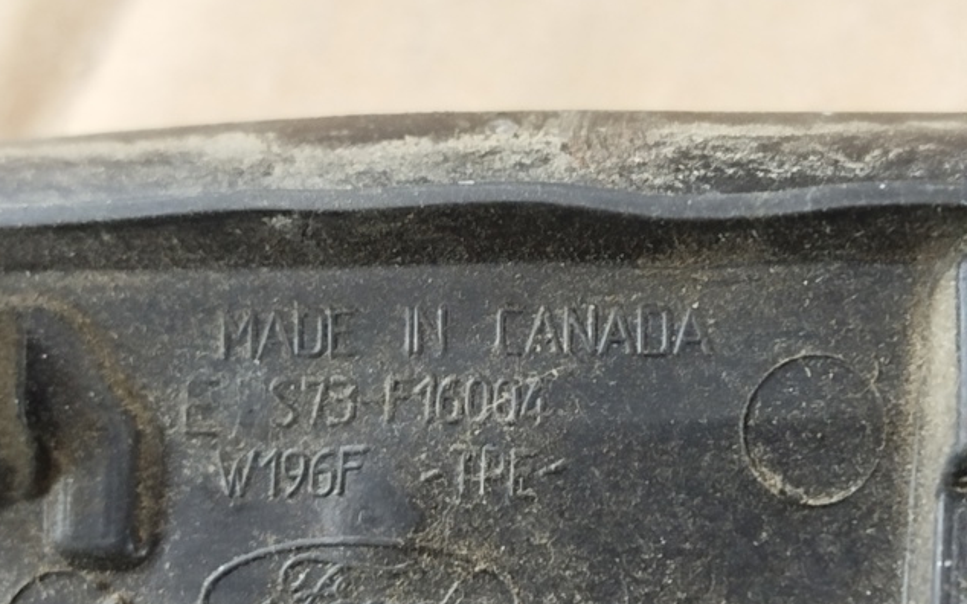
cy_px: 334
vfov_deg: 16.9
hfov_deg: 26.8
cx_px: 480
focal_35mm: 77
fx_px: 2029
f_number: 1.7
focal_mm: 5.31
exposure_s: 1/17
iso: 500
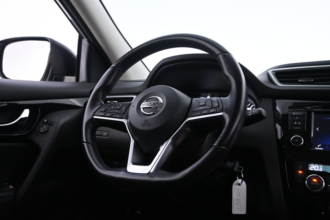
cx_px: 165
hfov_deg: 58.3
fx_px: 296
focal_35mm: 32
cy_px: 110
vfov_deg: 40.8
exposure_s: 1/40
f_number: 4
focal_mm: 21.5
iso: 3200
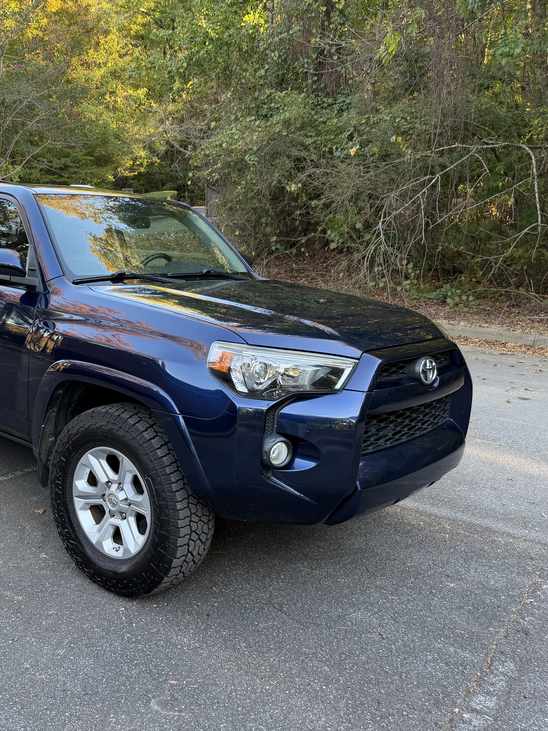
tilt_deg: -11.9
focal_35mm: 33
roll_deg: +1.0
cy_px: 360
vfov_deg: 55.3
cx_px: 112
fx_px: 696
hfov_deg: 41.2
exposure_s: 1/133
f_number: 1.78
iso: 100
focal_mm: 6.76
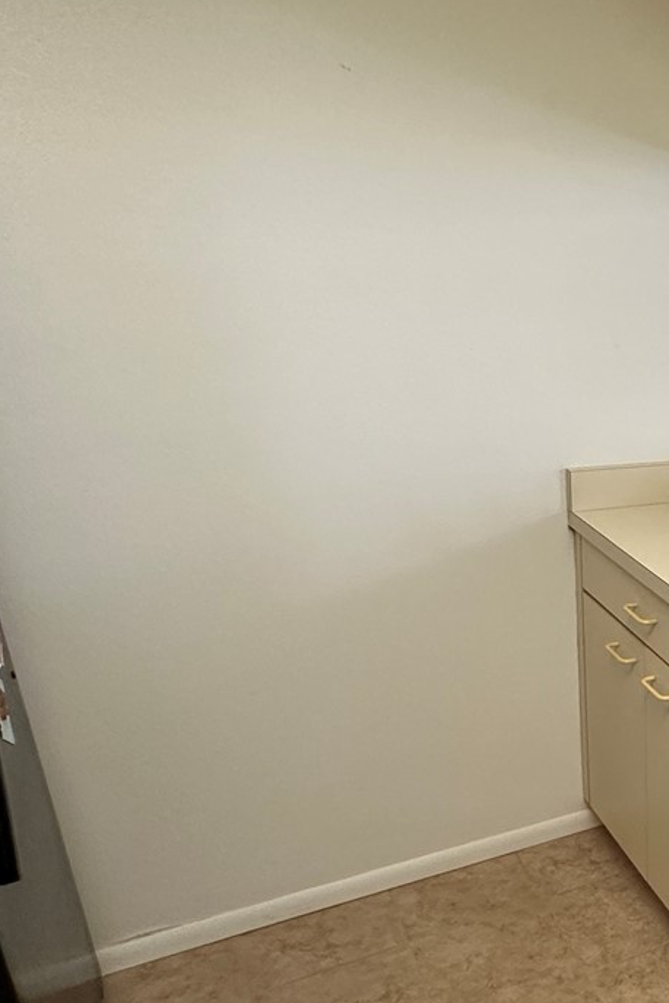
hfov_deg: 30.3
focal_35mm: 34
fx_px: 947
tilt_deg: -20.2
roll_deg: -4.9
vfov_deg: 55.4
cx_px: 883
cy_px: 599
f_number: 2.2
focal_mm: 2.22
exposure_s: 1/120
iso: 250
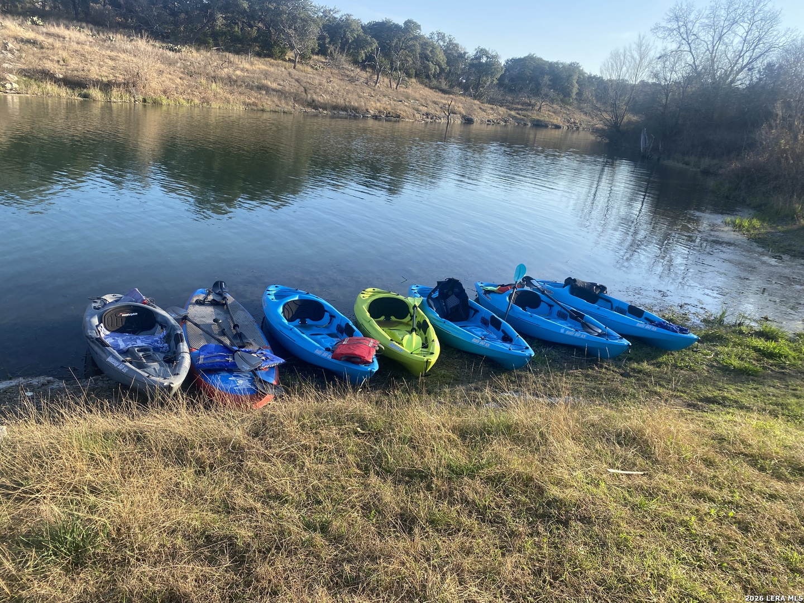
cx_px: 402
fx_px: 604
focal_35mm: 26
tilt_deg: -17.6
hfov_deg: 67.3
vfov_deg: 53.1
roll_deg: -6.3
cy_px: 302
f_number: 1.8
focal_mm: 4.25
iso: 32
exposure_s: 1/724
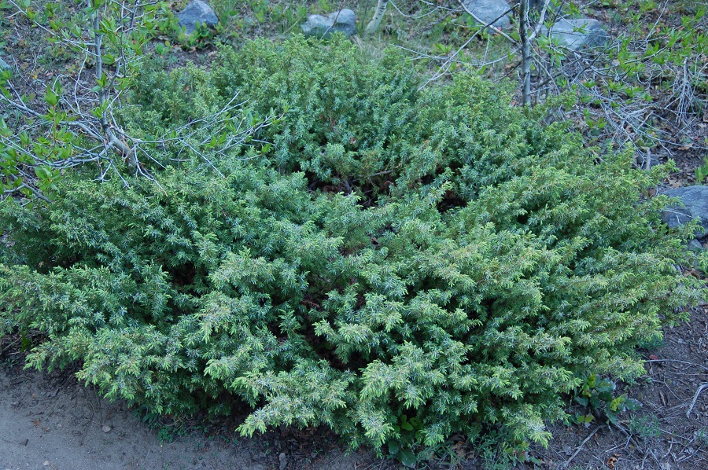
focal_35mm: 42
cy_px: 235
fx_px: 825
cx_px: 354
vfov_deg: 31.8
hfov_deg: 46.4
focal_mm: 28
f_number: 3.3
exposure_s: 1/50
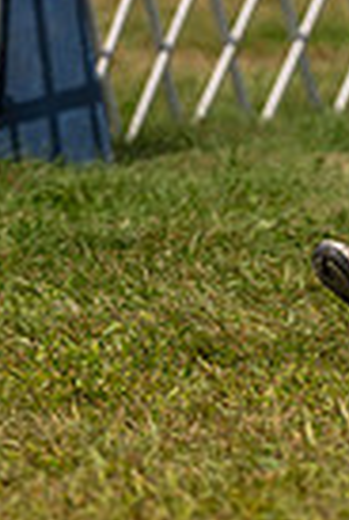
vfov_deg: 3.1
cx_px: 347
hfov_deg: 2.1
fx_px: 9737
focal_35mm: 673
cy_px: -197
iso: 200
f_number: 2.8
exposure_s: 1/3200
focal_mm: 137
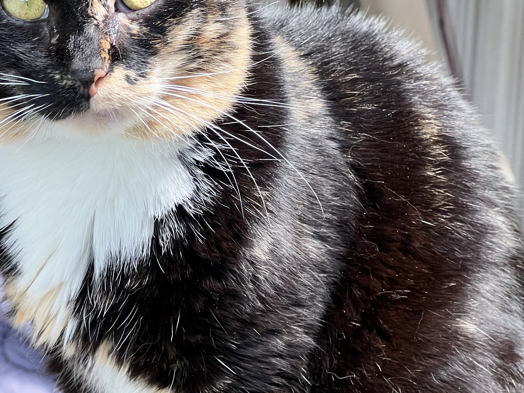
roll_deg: -2.4
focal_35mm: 131
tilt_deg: -14.0
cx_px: 116
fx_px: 1983
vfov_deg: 11.3
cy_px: 178
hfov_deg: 15.0
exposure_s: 1/99
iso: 100
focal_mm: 9
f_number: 2.8
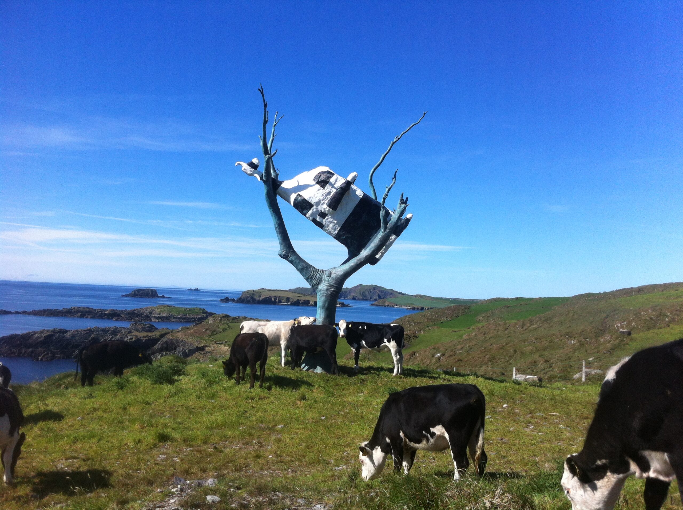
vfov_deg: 40.6
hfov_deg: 52.7
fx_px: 690
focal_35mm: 35
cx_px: 342
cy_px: 255
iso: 80
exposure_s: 1/1588
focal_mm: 3.85
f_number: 2.8
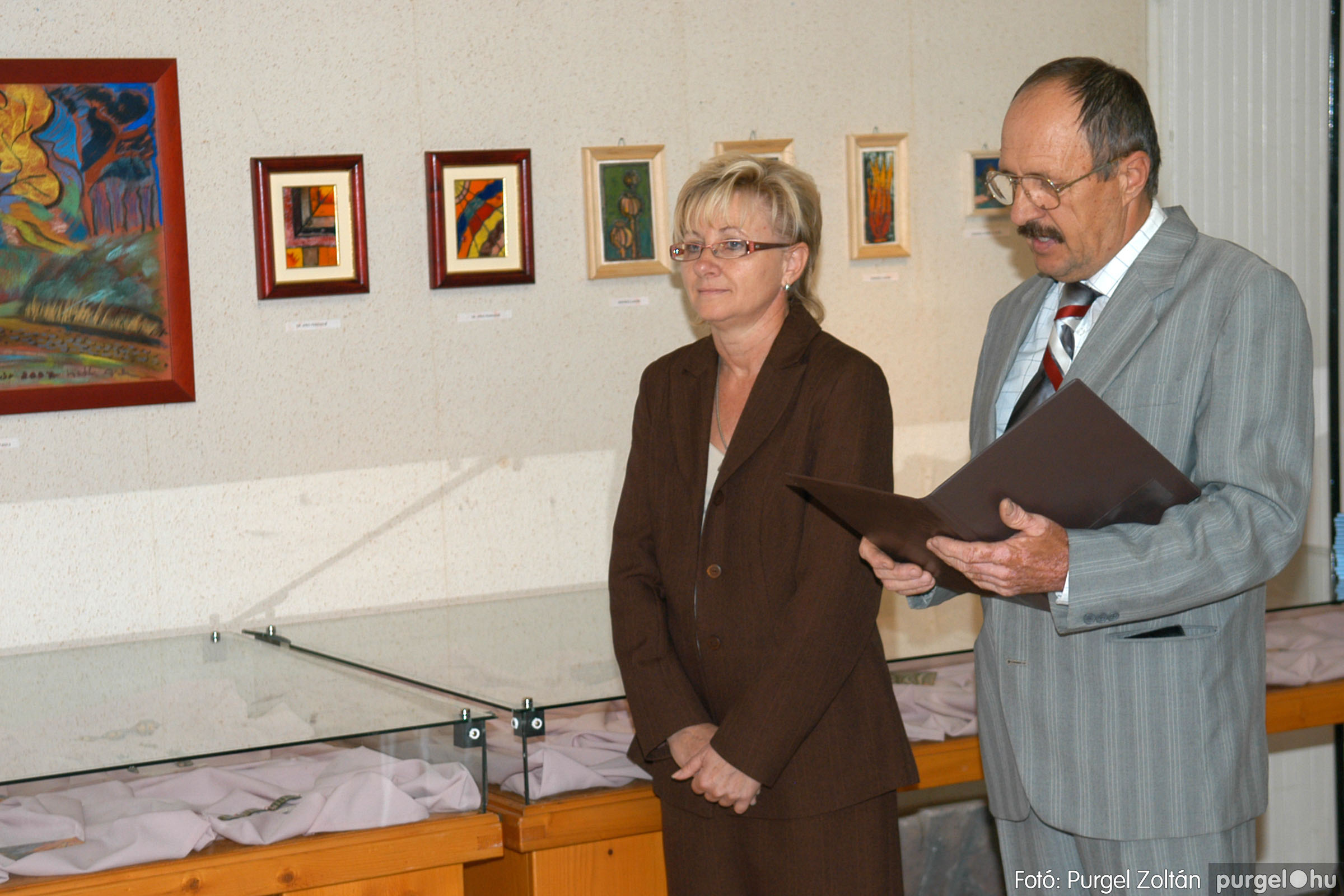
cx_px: 672
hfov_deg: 30.5
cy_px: 448
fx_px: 2464
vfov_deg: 20.6
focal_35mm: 66
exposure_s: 1/160
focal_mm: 44
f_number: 2.8
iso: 200
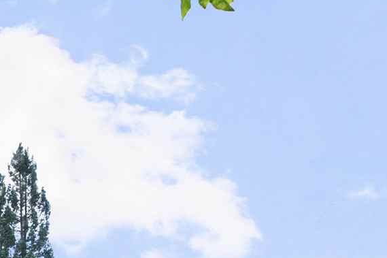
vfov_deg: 13.5
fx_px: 870
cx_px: -99
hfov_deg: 22.7
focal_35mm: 81
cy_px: 571
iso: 400
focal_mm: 10
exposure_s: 1/13
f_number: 8
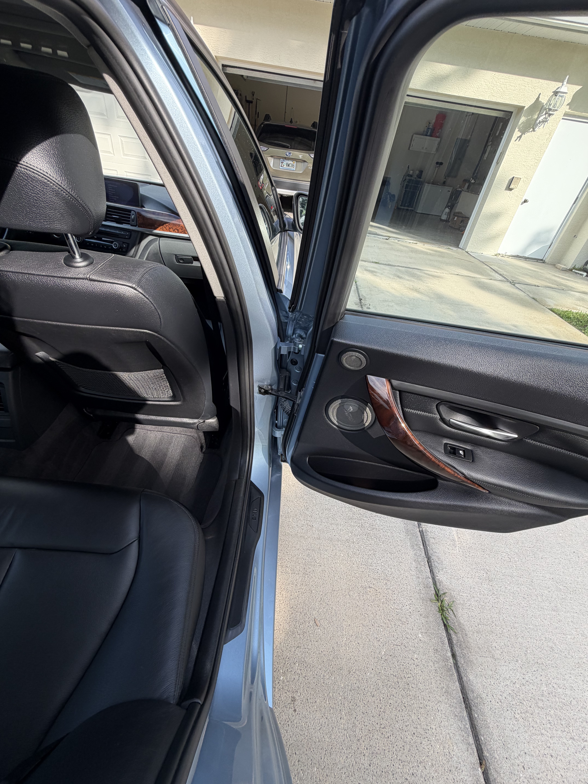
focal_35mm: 14
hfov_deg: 85.7
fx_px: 317
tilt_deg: -37.2
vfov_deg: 102.1
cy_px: 392
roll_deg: -12.4
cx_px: 294
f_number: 2.2
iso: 40
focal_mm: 2.22
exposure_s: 1/223
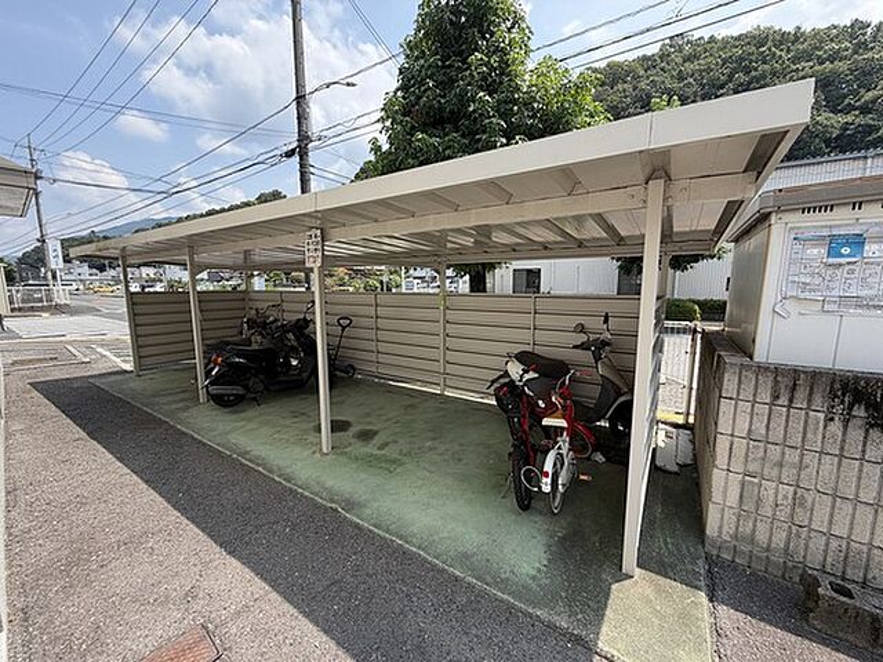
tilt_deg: -5.7
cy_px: 331
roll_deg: +0.1
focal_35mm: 14
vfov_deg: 85.7
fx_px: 357
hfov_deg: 102.1
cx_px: 442
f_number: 2.2
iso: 40
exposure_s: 1/770
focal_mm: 2.22
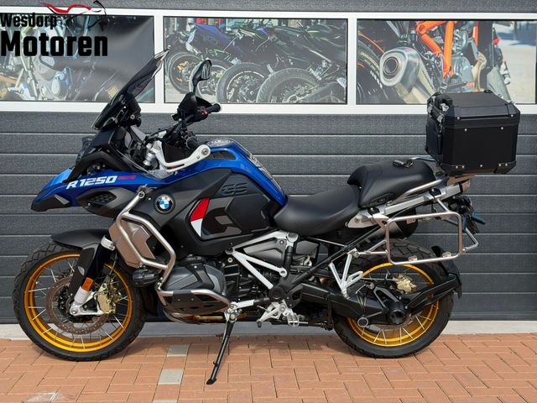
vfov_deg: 30.3
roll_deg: +0.6
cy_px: 202
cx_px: 268
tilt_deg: -2.8
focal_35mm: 48
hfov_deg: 39.7
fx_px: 745
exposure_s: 1/1795
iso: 100
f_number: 1.78
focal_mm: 6.76
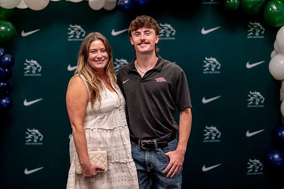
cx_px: 142
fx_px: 434
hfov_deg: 36.2
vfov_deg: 24.6
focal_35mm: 55
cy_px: 90
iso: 800
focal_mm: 50
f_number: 1.2
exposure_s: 1/320
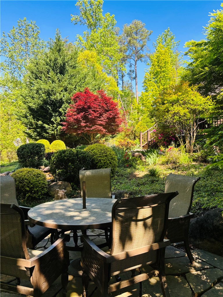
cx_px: 112
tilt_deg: +2.3
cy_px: 148
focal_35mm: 26
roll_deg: -0.9
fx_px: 223
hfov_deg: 53.1
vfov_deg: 67.3
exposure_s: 1/615
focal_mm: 5.96
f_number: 1.6
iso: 50
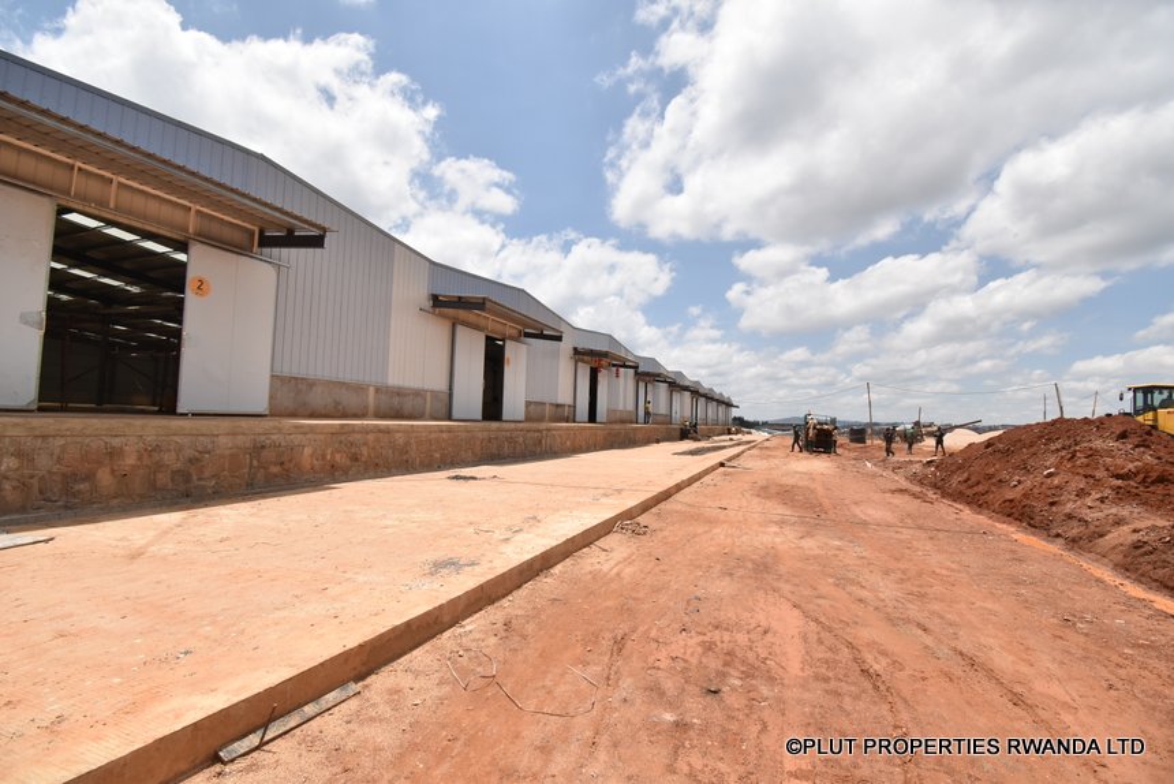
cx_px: 587
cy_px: 392
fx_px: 489
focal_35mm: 15
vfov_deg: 77.4
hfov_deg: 100.4
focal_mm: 10
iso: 640
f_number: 8
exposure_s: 1/2000
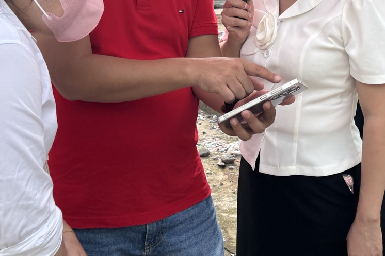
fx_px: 620
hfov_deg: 34.3
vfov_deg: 22.0
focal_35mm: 58
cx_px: 238
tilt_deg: -4.3
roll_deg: +0.3
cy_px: -32
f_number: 1.6
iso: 50
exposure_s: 1/1543
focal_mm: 5.96
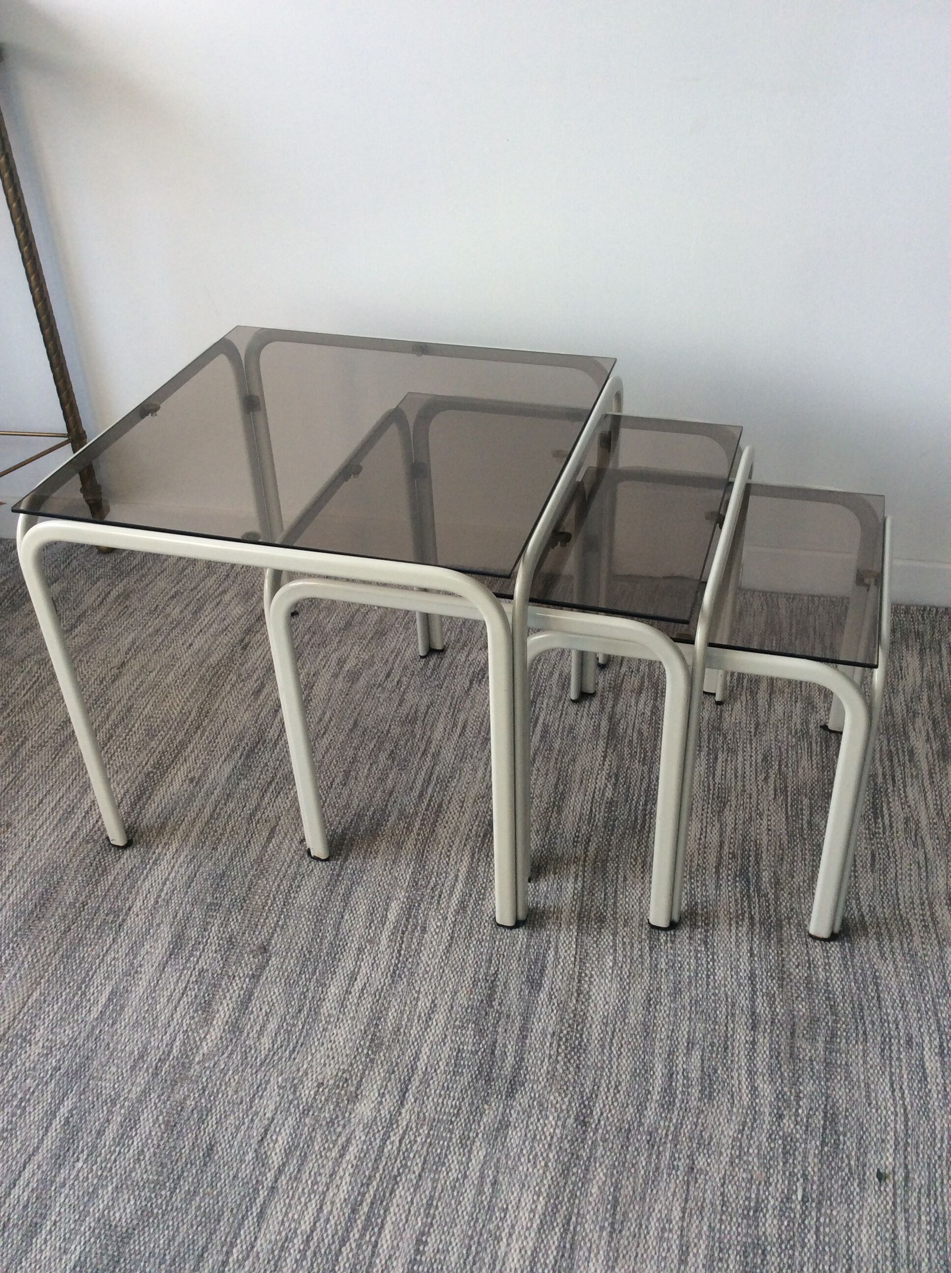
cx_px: 476
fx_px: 1175
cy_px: 636
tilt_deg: -35.2
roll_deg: +3.0
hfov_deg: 44.1
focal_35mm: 32
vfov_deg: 56.9
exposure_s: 1/100
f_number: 2.4
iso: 50
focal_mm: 3.3
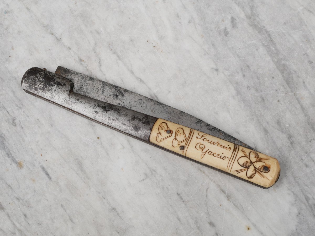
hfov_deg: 32.2
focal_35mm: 60
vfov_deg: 24.4
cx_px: 158
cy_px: 118
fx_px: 546
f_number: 5.6
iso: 200
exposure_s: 1/250
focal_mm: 30
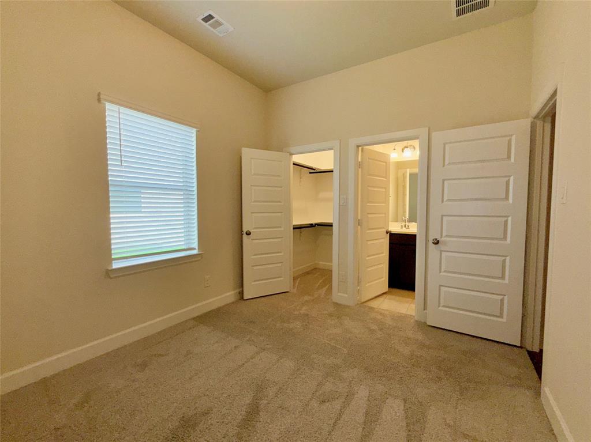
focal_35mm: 14
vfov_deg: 85.6
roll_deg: +2.4
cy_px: 221
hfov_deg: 102.1
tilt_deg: -1.5
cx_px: 296
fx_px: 239
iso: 20
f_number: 2.2
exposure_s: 1/122
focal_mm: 2.22
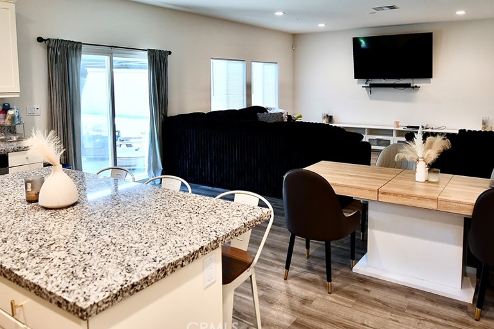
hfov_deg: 65.5
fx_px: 384
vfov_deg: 45.9
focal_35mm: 28
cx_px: 247
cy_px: 118
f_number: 2.8
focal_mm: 14
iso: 500
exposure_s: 1/200
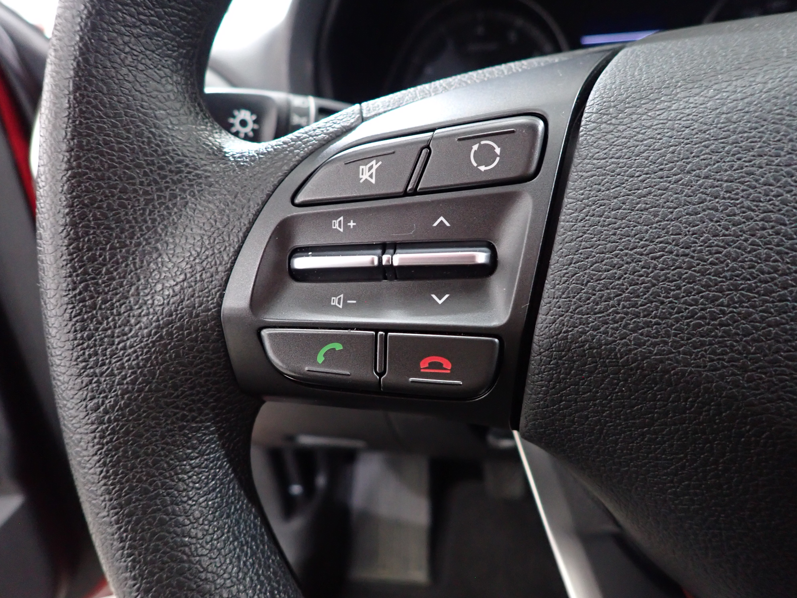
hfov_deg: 69.4
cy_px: 299
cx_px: 398
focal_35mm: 25
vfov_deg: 54.9
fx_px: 576
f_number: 2
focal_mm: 4.5
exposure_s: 1/30
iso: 640
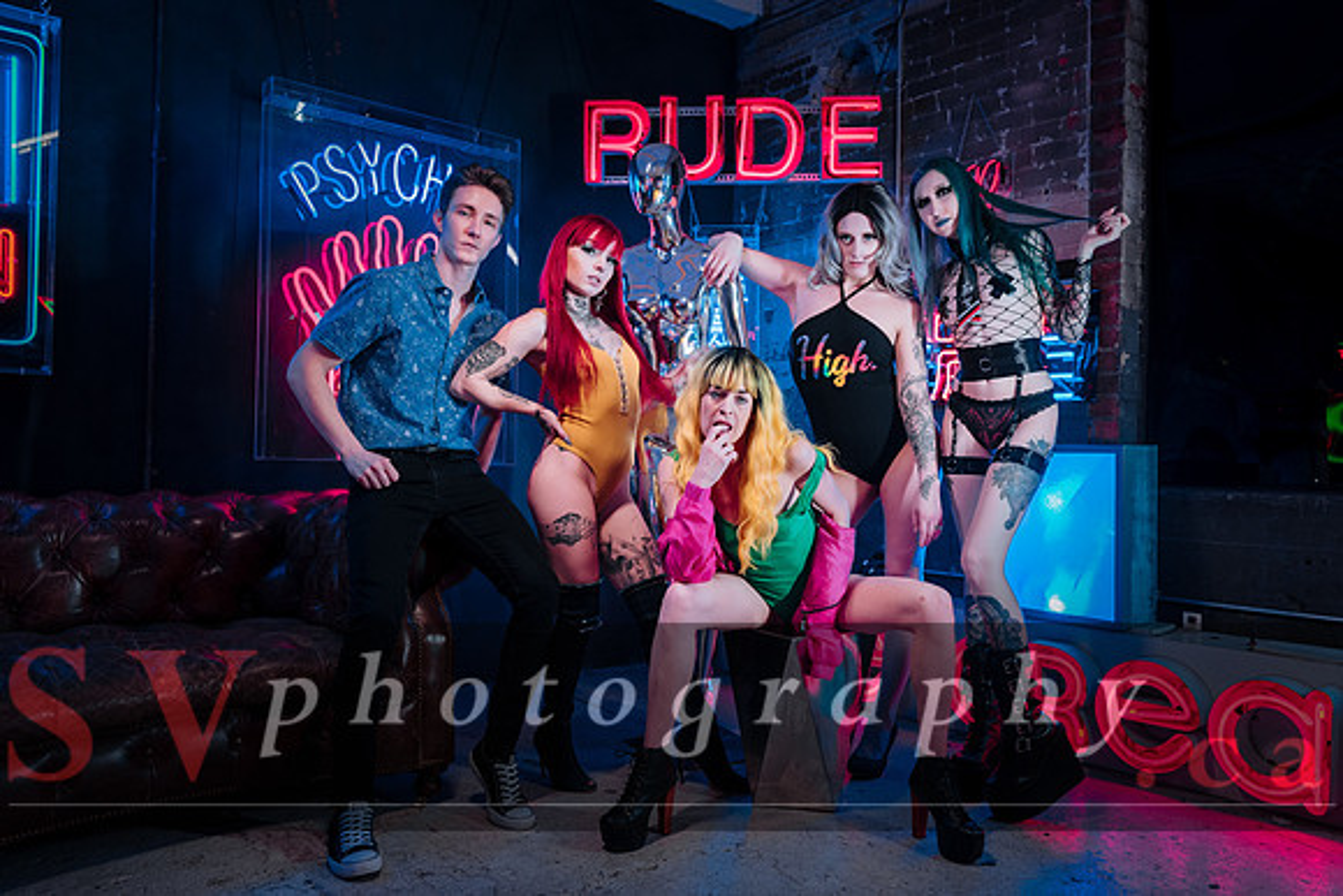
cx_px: 672
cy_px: 448
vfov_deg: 45.0
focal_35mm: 29
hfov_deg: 63.6
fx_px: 1082
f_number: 4
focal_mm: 29
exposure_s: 1/60
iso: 400
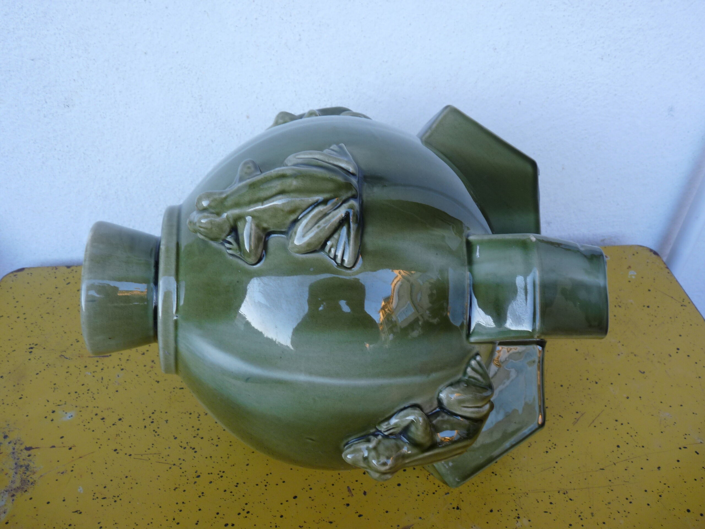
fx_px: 550
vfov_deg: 51.4
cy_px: 264
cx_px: 352
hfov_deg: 65.3
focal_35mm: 27
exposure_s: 1/40
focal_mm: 4.8
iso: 100
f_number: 2.8
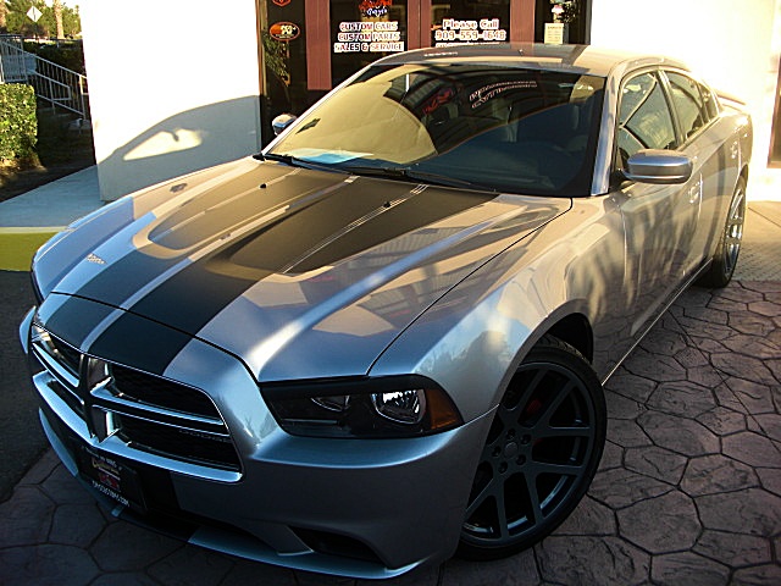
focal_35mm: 36
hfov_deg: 51.4
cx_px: 390
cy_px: 293
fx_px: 812
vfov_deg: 39.7
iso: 50
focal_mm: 6.3
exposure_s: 1/160
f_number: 2.8
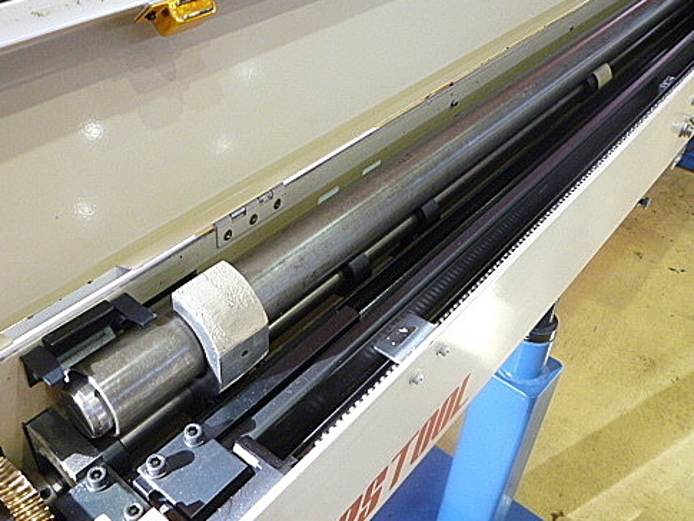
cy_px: 242
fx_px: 662
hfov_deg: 55.1
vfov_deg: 42.9
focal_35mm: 33
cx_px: 293
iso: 250
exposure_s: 1/30
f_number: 2.8
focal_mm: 4.5
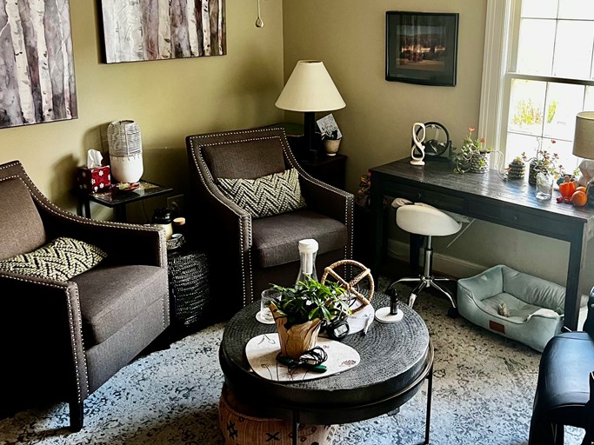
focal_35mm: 39
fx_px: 669
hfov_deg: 47.6
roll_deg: -0.9
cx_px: 355
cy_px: 160
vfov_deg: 36.5
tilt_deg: -16.2
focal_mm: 5.7
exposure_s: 1/60
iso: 250
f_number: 1.5
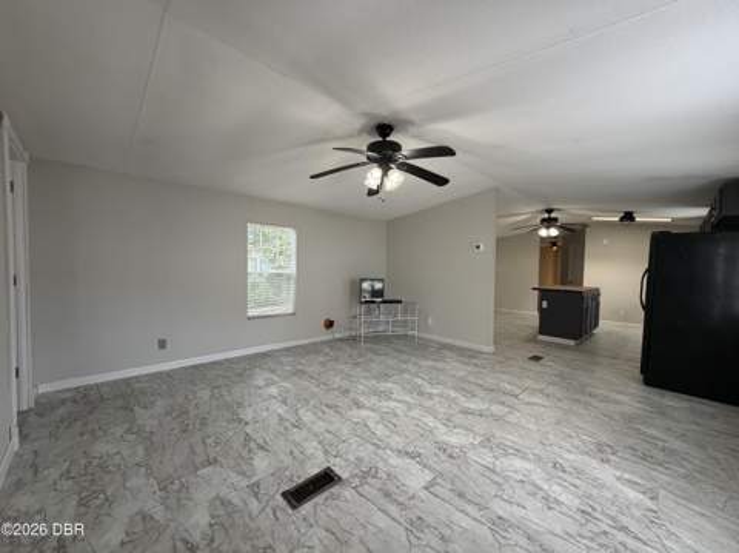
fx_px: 299
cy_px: 276
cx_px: 370
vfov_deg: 85.6
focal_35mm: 14
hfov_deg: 102.1
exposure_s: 1/121
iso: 250
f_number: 2.2
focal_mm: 2.22
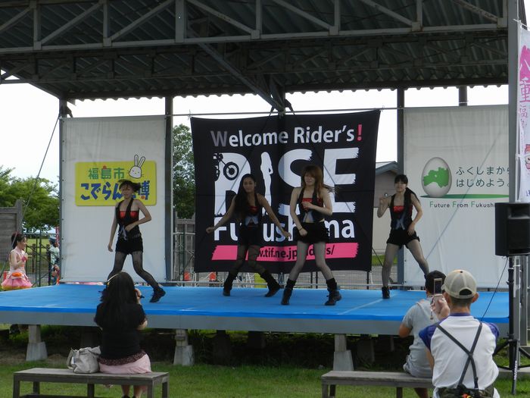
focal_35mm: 68
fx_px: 1041
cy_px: 199
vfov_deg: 21.6
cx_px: 265
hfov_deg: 28.6
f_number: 4.7
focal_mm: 12.1
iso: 160
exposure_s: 1/500
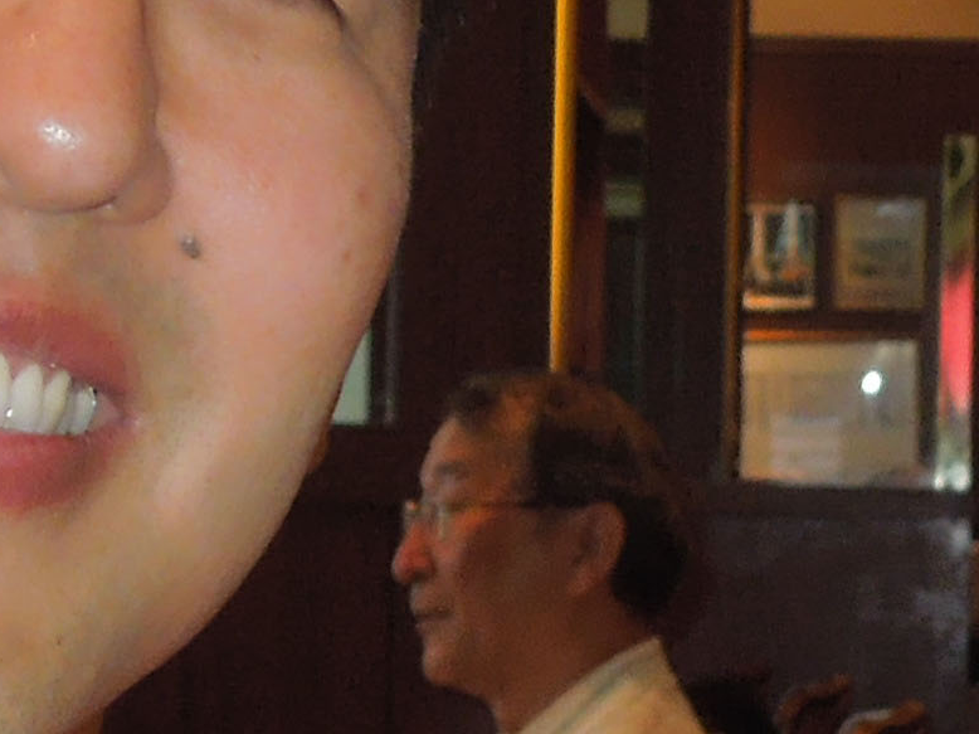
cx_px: 798
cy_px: 633
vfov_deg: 6.4
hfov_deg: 8.6
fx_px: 6531
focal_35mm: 231
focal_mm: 7
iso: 200
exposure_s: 1/30
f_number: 3.8
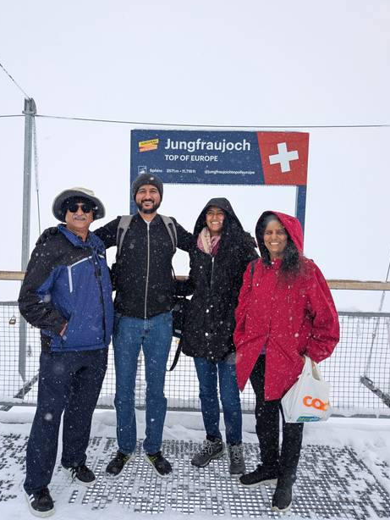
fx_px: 375
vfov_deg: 69.4
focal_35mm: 25
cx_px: 190
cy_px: 263
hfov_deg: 54.9
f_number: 1.7
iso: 62
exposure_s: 1/4762
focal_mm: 4.53
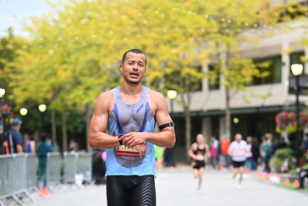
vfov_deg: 9.1
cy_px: 189
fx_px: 1292
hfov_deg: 13.6
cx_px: 154
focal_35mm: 151
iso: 1250
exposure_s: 1/1250
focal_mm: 100
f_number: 2.8
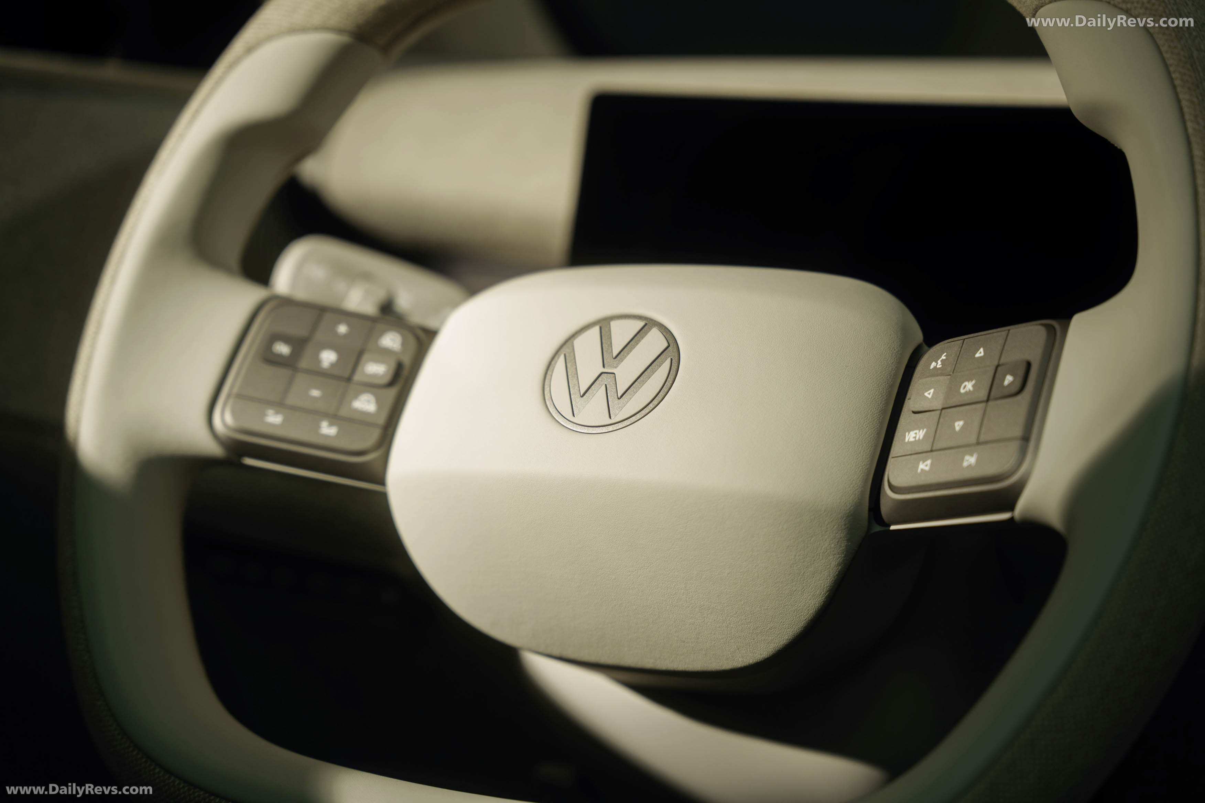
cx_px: 602
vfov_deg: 19.5
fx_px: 2343
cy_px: 402
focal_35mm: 70
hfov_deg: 28.8
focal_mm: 70
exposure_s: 1/125
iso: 50
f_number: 3.2
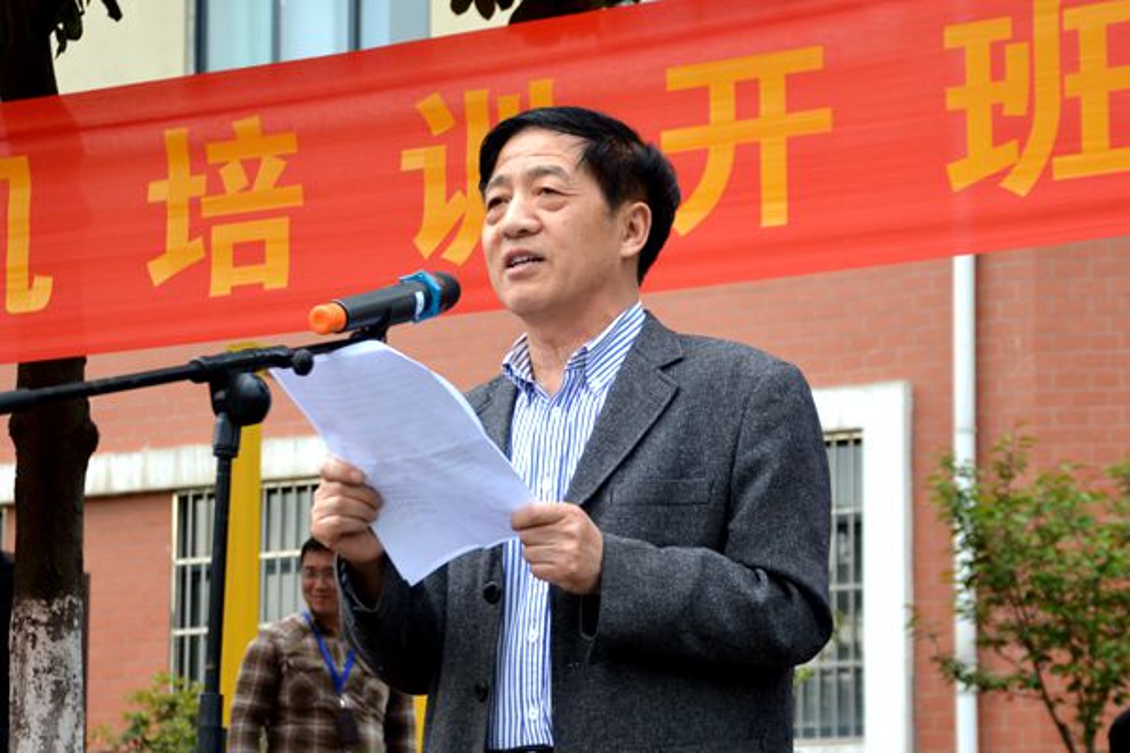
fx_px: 2731
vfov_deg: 15.7
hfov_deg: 23.4
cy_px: 376
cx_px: 565
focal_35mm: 87
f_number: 5
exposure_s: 1/400
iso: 400
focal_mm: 58
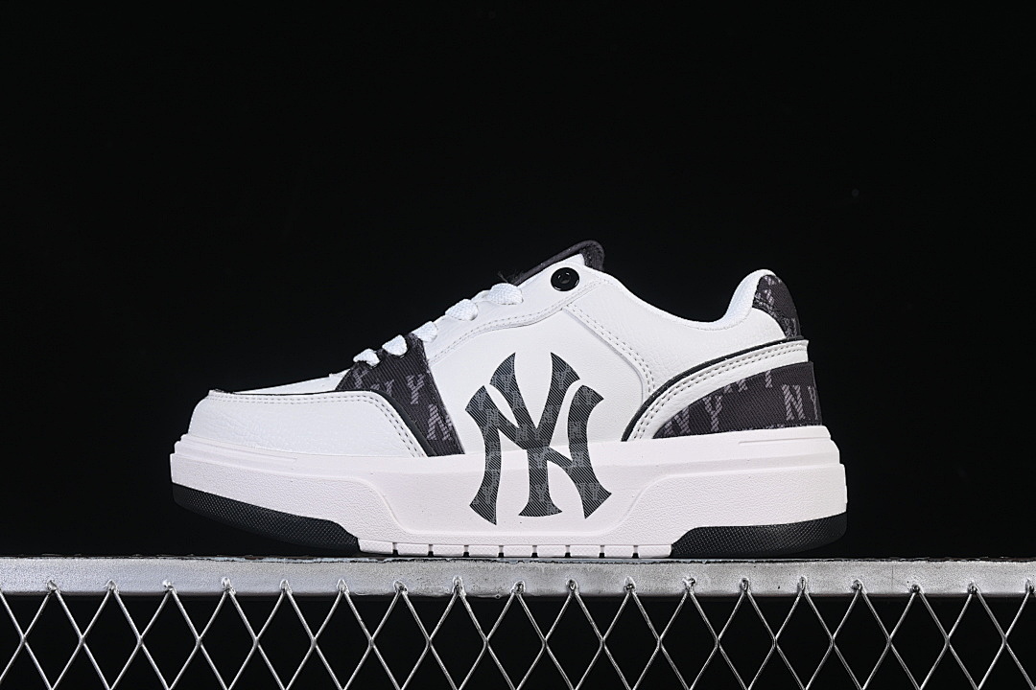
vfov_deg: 18.2
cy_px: 345
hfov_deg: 27.0
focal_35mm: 75
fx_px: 2158
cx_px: 518
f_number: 8
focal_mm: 50
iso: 160
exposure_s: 1/80
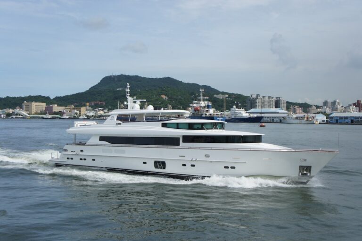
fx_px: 452
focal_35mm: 45
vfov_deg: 29.8
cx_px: 181
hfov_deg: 43.6
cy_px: 120
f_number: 9
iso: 200
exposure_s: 1/640
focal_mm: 30
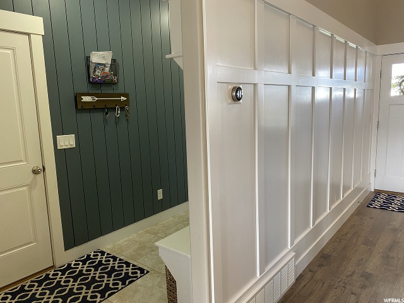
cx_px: 202
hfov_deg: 67.3
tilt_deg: -8.5
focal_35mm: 26
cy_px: 152
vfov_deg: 53.1
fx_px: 303
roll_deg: +1.6
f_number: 1.8
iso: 160
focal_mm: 4.25
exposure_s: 1/60
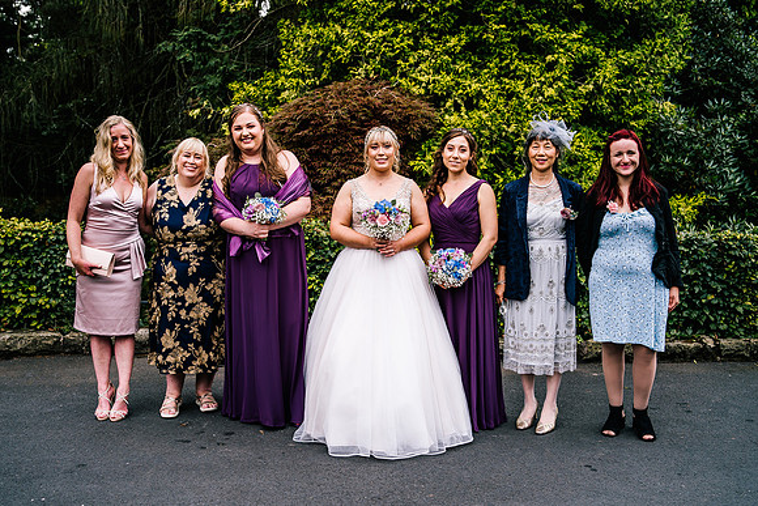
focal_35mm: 36
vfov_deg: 37.0
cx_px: 379
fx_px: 755
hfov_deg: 53.3
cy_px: 253
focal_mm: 35
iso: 125
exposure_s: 1/500
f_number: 4
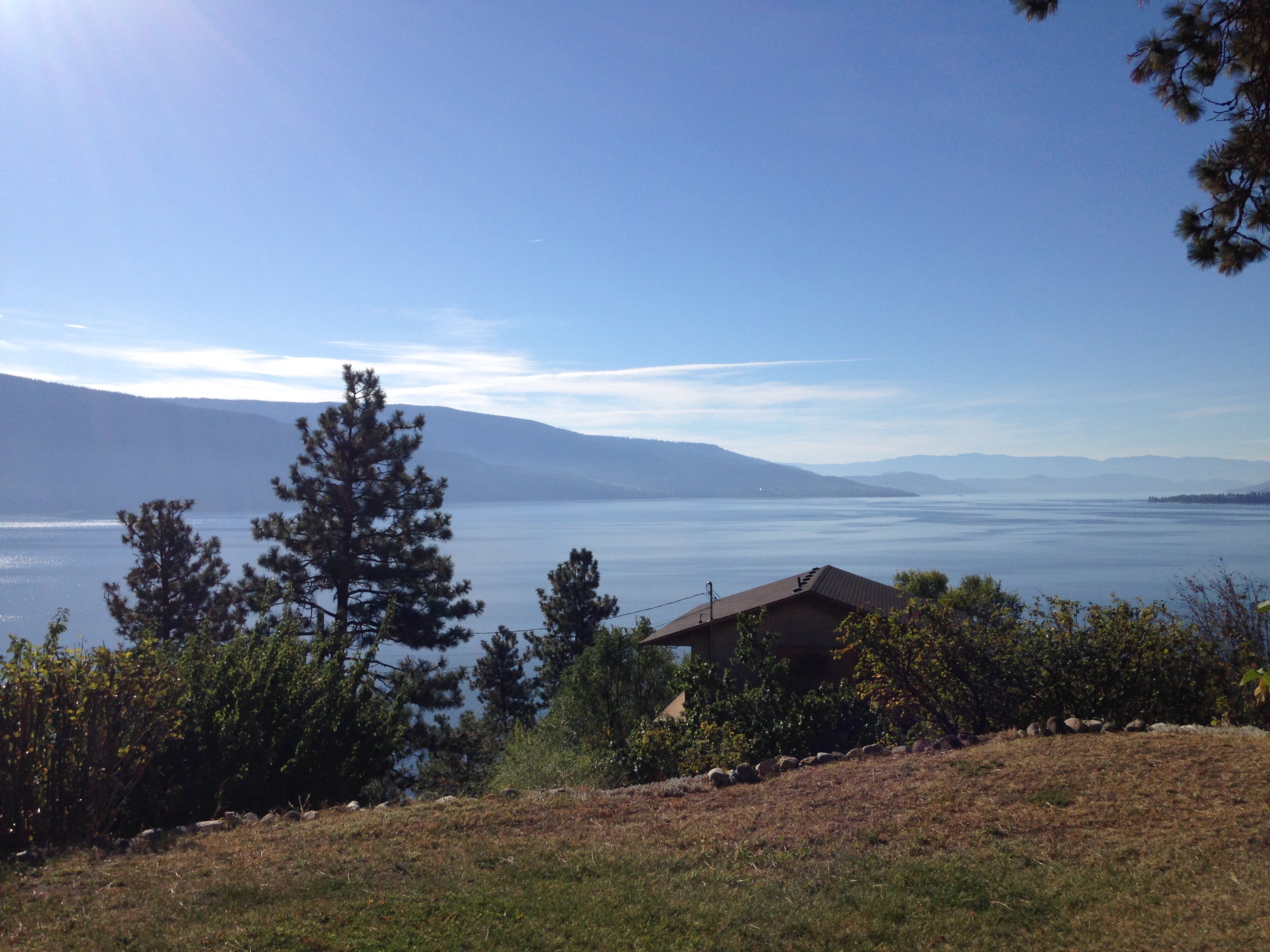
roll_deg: -0.3
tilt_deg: +0.3
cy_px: 476
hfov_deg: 55.4
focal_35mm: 33
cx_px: 635
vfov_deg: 42.9
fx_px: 1211
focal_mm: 4.12
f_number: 2.4
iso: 50
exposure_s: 1/3623
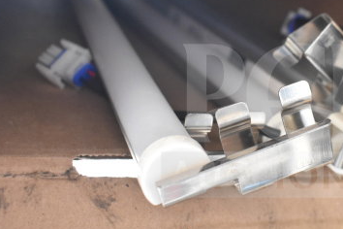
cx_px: 269
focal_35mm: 62
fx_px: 591
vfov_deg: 21.9
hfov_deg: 31.6
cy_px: 121
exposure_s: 1/40
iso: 2500
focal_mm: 24
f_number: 4
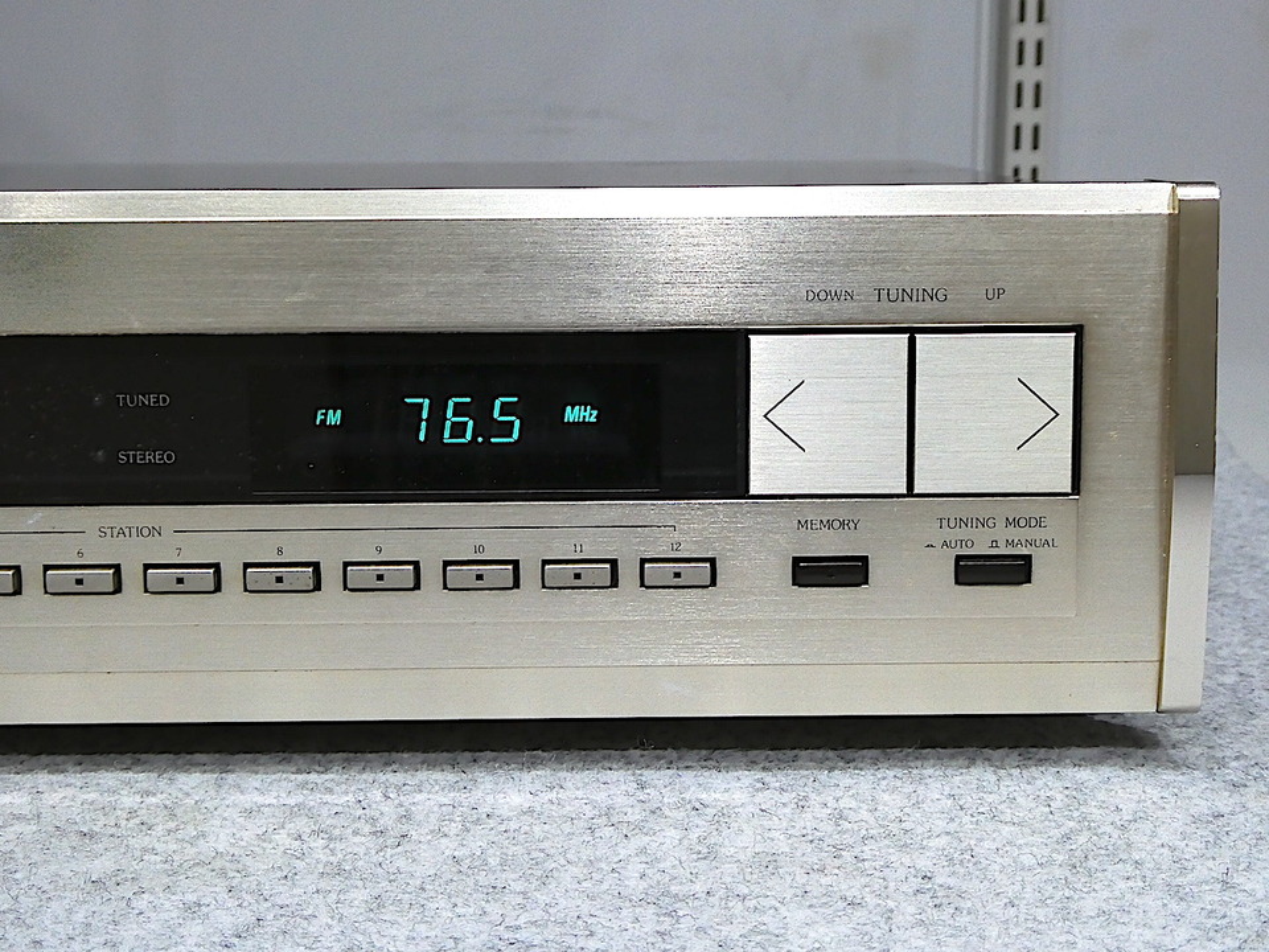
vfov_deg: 27.0
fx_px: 1980
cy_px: 476
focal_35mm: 54
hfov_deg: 35.5
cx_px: 634
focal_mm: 9.6
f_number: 5.1
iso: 1000
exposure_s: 1/80
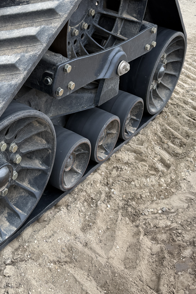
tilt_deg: -22.4
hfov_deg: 28.5
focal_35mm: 47
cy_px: 94
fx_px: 384
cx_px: 70
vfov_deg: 41.3
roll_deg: -4.6
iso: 64
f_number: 1.78
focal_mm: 6.76
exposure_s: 1/150
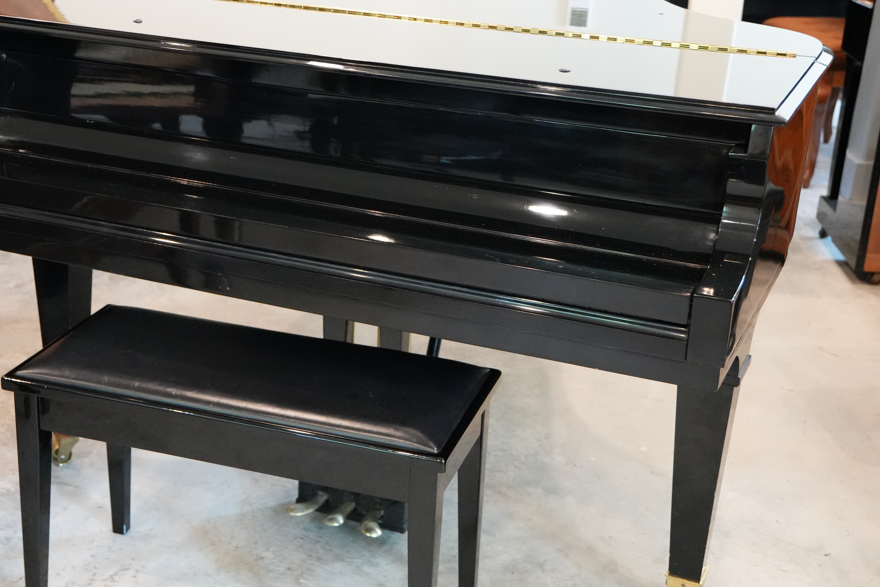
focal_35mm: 52
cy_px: 286
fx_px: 1271
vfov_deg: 26.0
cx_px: 343
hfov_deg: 38.0
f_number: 2.8
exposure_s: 1/160
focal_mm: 28
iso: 5000
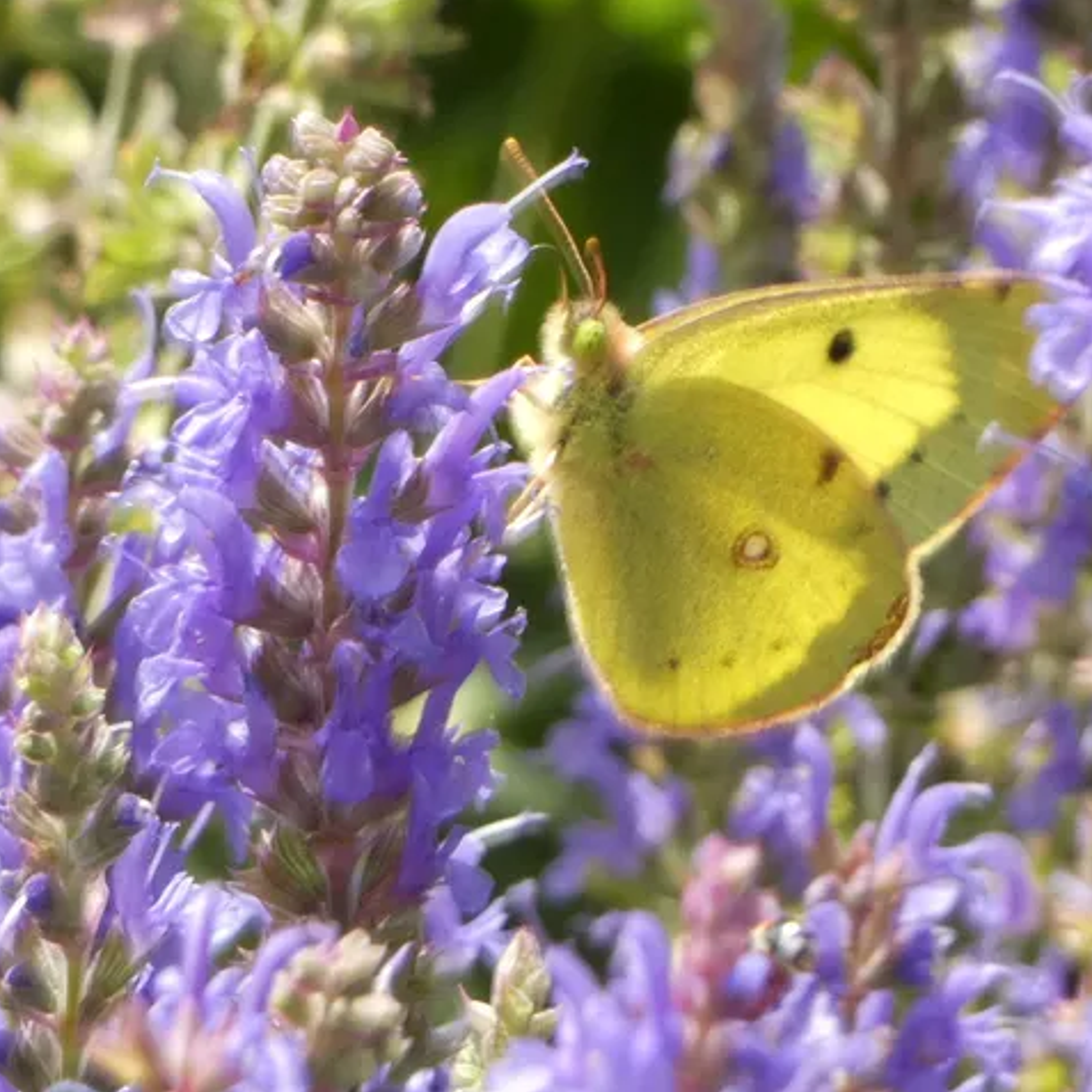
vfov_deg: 4.0
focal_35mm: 441
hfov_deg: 4.0
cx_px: 710
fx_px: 15739
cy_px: 545
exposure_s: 1/80
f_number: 5.6
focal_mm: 66.7
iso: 200
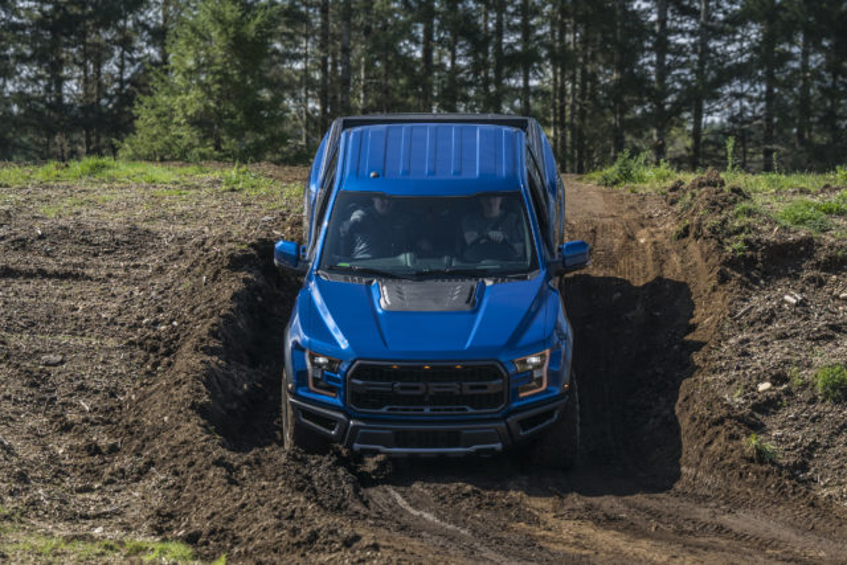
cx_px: 424
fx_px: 3706
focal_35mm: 158
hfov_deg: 13.0
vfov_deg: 8.7
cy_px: 282
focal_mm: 105
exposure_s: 1/800
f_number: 3.5
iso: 50
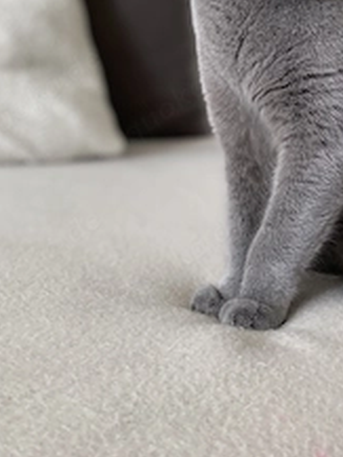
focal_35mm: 48
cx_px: 261
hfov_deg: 29.8
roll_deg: -4.2
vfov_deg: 38.8
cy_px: 128
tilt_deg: -3.6
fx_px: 634
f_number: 1.8
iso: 125
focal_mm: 4.25
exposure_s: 1/116
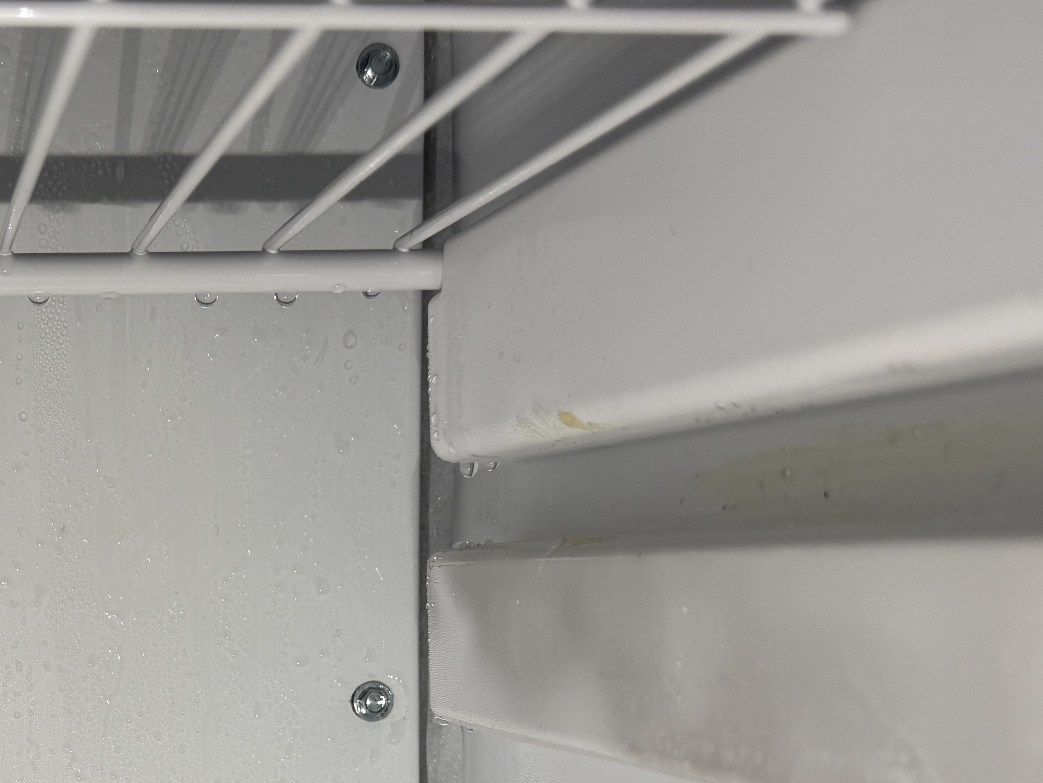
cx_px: 74
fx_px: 1687
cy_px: 743
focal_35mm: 56
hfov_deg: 32.4
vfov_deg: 25.1
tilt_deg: -1.8
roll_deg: +1.0
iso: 64
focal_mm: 6.76
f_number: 1.78
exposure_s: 1/154
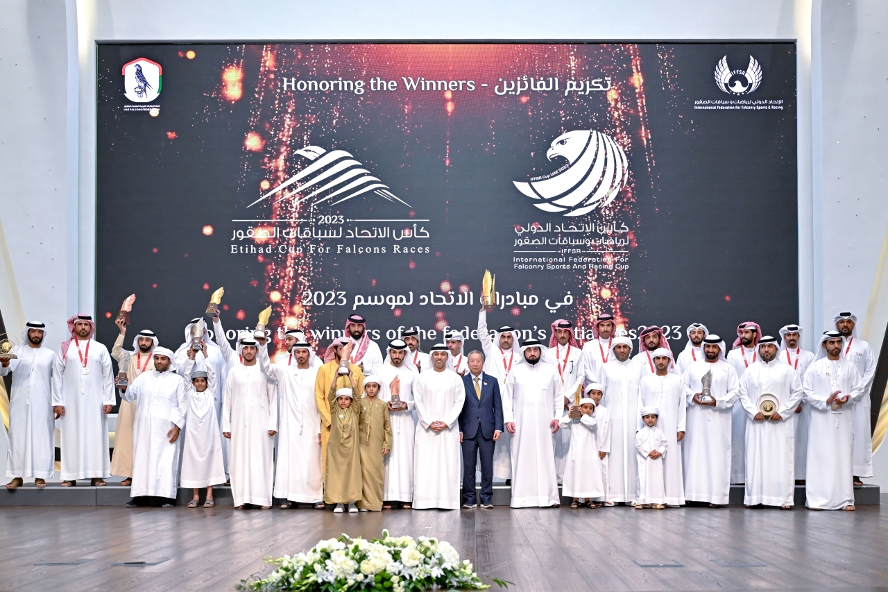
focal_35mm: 35
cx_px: 444
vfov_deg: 37.8
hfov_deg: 54.4
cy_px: 296
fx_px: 863
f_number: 3.2
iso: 1250
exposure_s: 1/250
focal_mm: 35
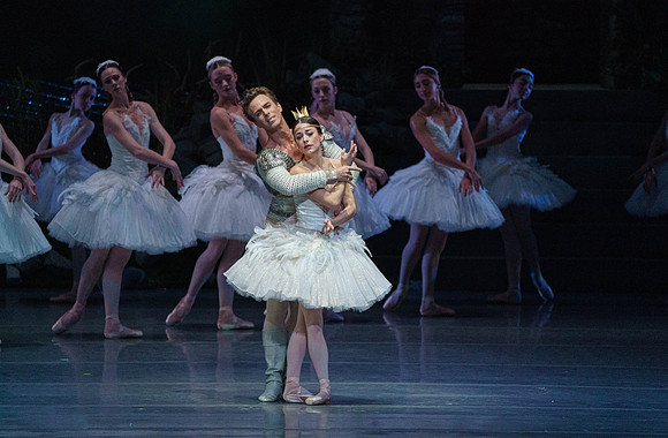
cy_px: 222
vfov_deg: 3.7
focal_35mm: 366
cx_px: 334
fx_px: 6750
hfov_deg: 5.7
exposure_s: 1/250
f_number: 5.6
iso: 8000
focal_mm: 364
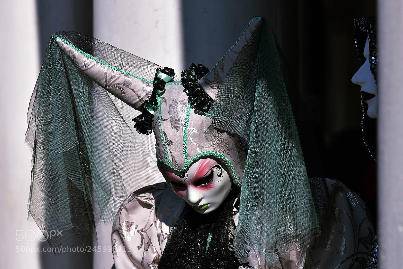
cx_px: 202
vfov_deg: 6.8
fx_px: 2266
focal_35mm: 202
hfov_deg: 10.2
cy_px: 134
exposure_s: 1/1000
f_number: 5.6
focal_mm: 135
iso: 125
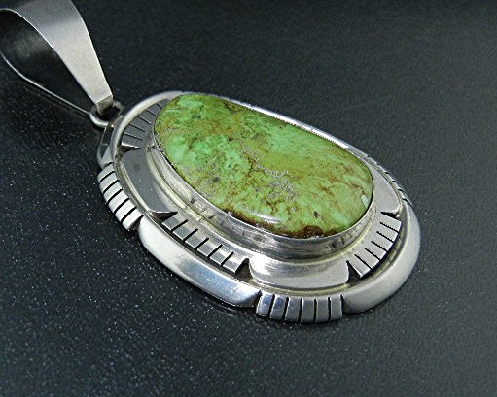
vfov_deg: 27.6
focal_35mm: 55
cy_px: 185
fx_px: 809
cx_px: 195
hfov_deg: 34.0
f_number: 7.6
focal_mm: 8.1
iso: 522
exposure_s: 1/30
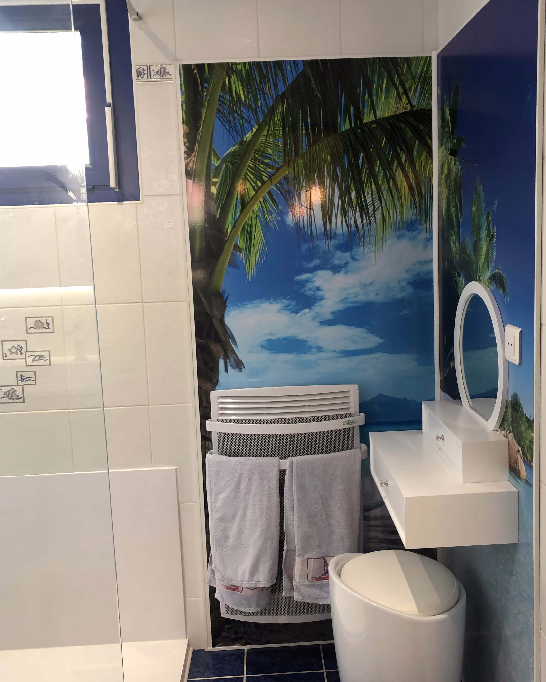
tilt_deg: -7.0
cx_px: 291
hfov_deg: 44.5
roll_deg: +2.0
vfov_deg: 54.2
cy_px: 332
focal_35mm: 33
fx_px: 667
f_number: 1.8
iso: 40
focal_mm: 4
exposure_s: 1/17
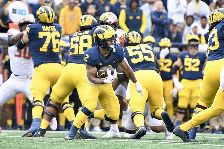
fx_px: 1866
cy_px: 74
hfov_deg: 6.9
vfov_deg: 4.6
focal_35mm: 300
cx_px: 112
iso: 800
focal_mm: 200
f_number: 2.8
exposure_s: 1/1250
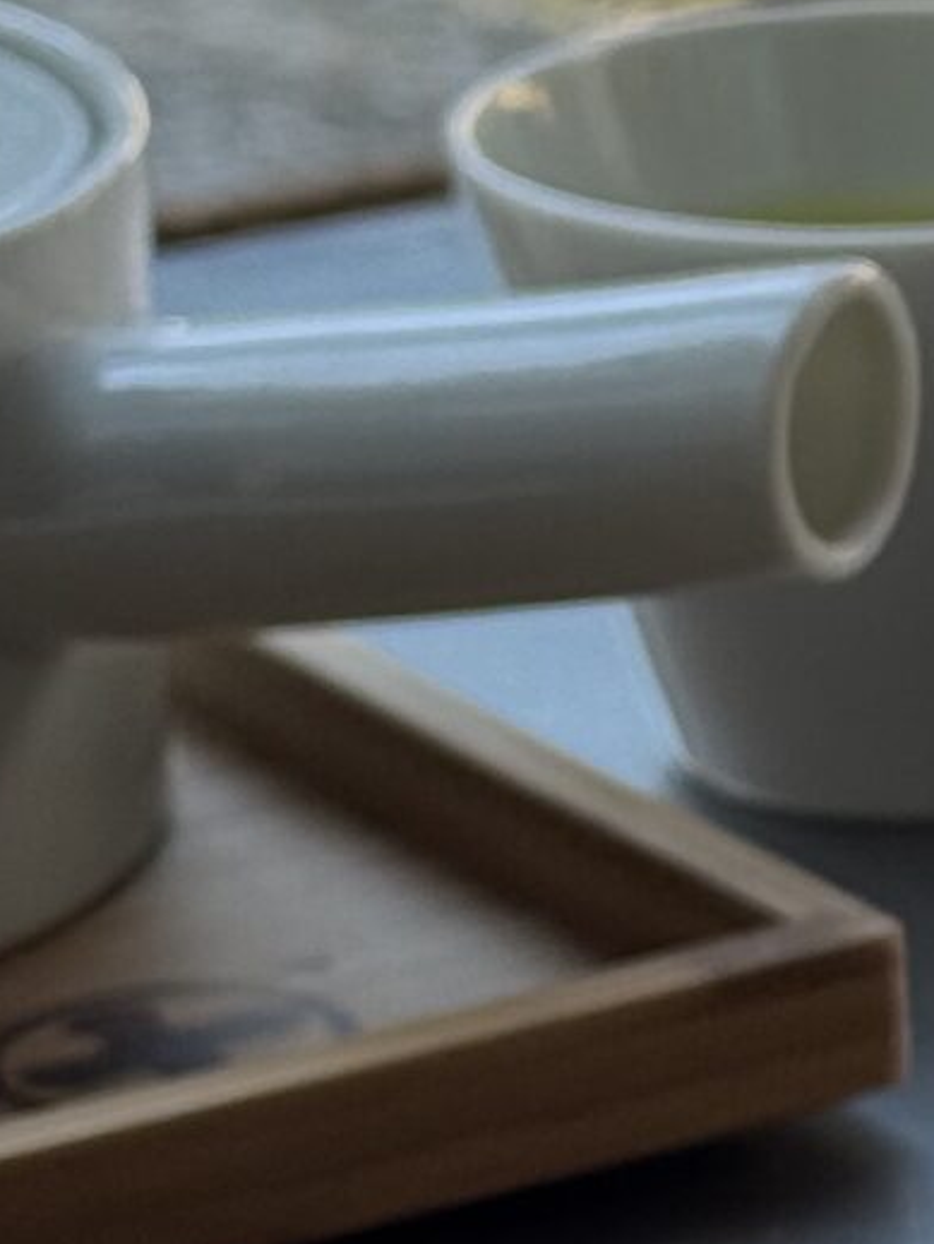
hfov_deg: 6.1
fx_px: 8519
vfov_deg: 8.3
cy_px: 958
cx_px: 2053
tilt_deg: -20.9
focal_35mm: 237
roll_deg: -0.6
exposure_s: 1/399
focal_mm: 6.76
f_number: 1.78
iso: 64
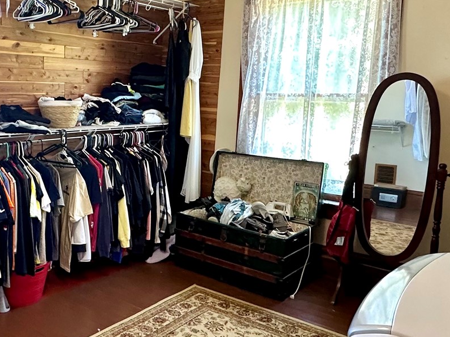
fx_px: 468
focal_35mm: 36
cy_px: 161
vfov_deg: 39.6
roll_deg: -0.5
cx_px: 92
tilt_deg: -8.3
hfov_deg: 48.5
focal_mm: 2.22
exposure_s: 1/60
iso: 250
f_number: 2.2
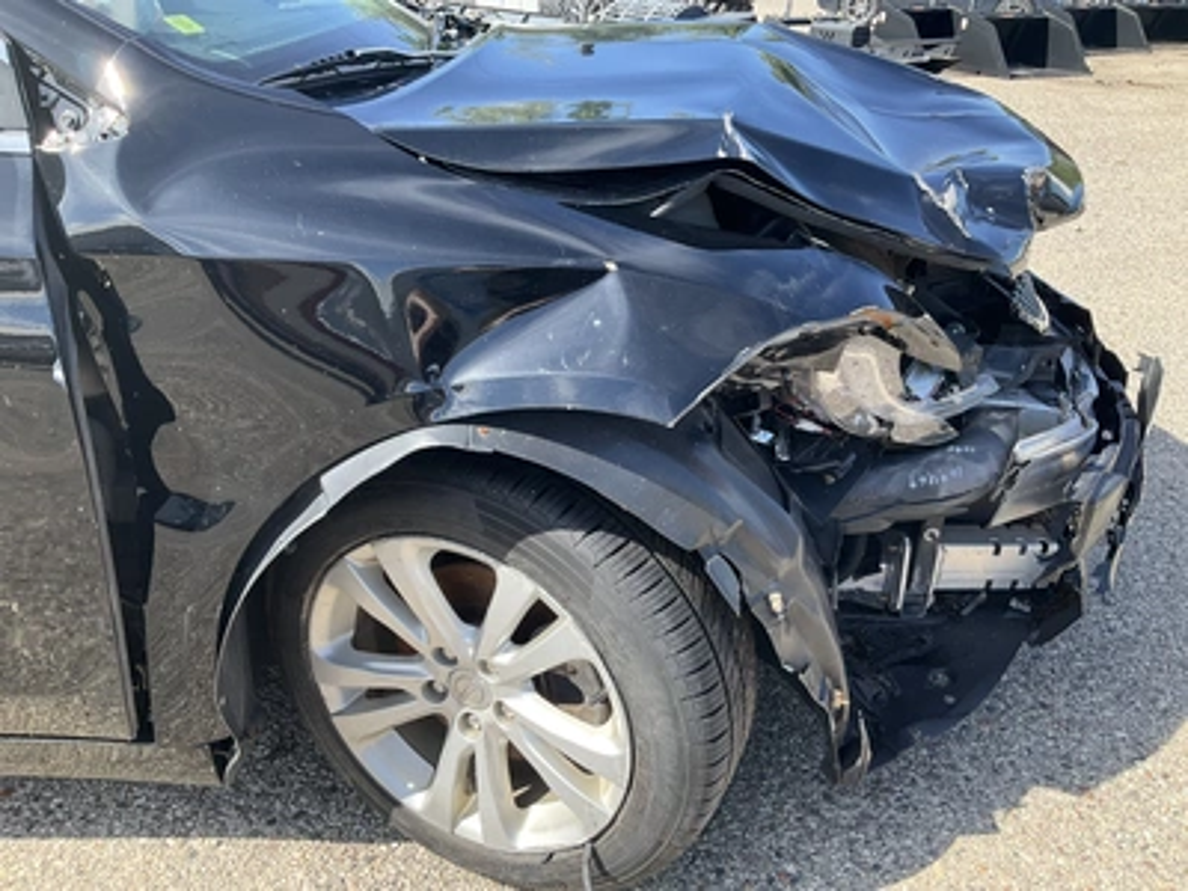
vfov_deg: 48.2
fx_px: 995
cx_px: 594
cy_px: 446
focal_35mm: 29
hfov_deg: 61.7
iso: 25
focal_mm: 3
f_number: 1.8
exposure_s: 1/397
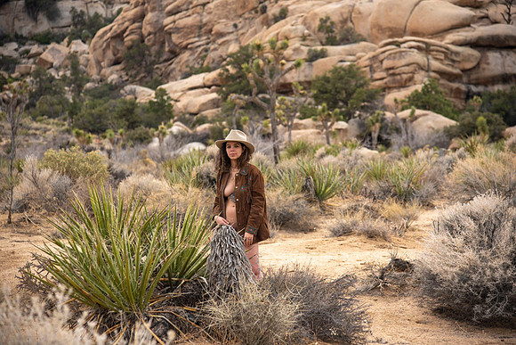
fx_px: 1176
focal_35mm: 82
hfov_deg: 24.8
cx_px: 258
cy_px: 172
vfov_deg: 16.7
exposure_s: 1/1600
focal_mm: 82
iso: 100
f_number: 4
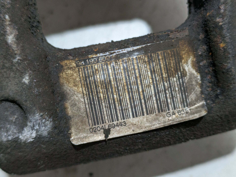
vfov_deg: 28.6
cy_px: 88
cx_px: 118
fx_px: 348
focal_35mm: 51
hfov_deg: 37.5
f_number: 1.89
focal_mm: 5.43
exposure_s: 1/100
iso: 197
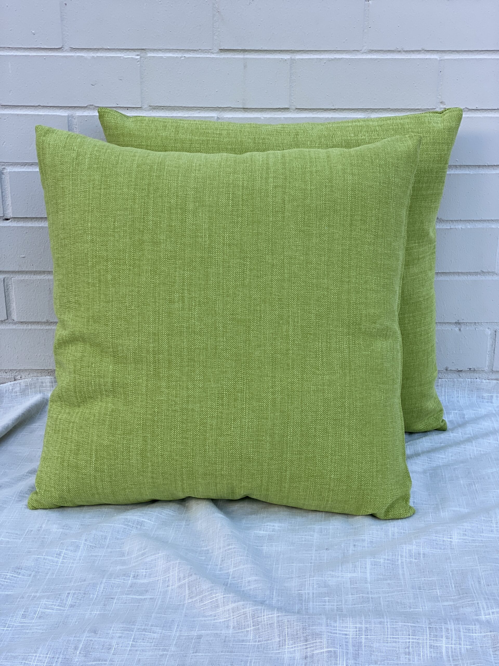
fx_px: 999
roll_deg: -0.5
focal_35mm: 52
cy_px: 333
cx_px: 250
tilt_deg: -19.6
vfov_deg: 36.8
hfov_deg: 28.0
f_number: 2
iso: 20
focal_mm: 6
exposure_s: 1/298
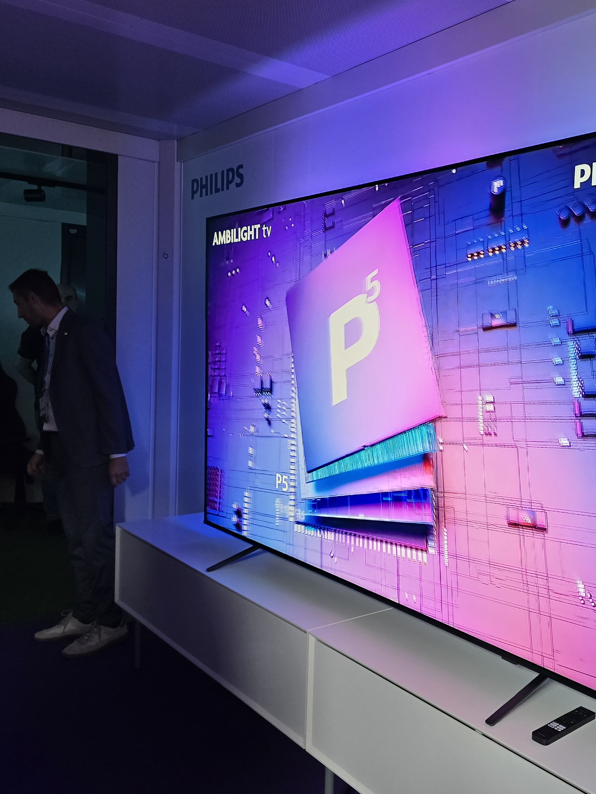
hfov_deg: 44.3
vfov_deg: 58.4
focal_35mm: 31
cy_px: 400
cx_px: 430
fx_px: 712
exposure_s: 1/100
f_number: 1.7
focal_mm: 6.3
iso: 200
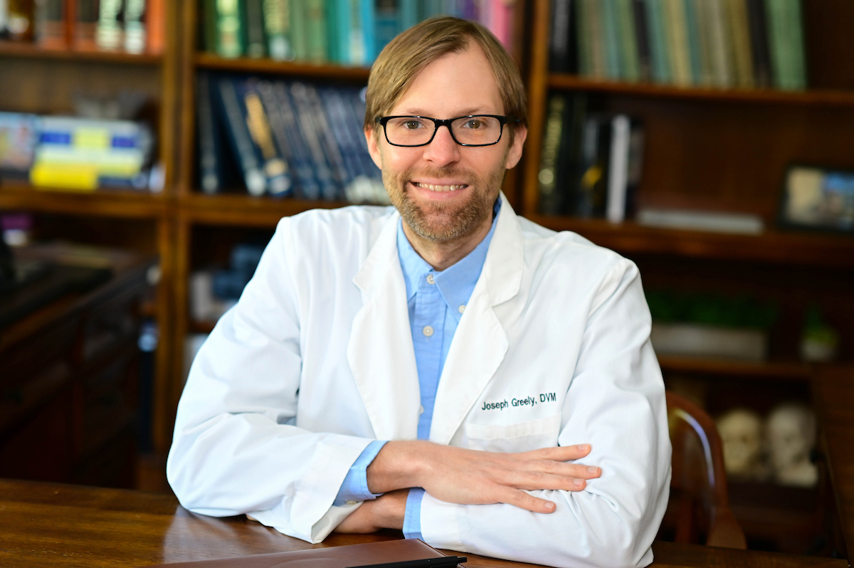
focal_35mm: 85
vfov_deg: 16.0
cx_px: 427
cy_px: 284
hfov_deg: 23.9
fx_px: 2015
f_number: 2.8
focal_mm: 85
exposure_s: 1/60
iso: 800
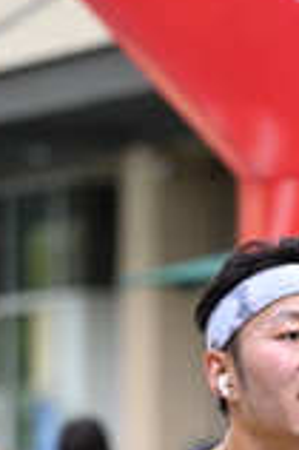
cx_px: 323
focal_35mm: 383
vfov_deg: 5.3
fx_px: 4782
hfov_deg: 3.6
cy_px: 627
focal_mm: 110
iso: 1000
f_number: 2.8
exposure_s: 1/1600
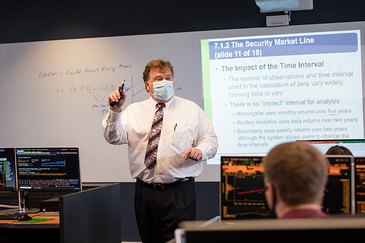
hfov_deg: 26.0
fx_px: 791
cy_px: 122
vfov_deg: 17.5
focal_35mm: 78
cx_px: 182
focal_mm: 78
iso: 1000
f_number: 3.5
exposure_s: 1/200
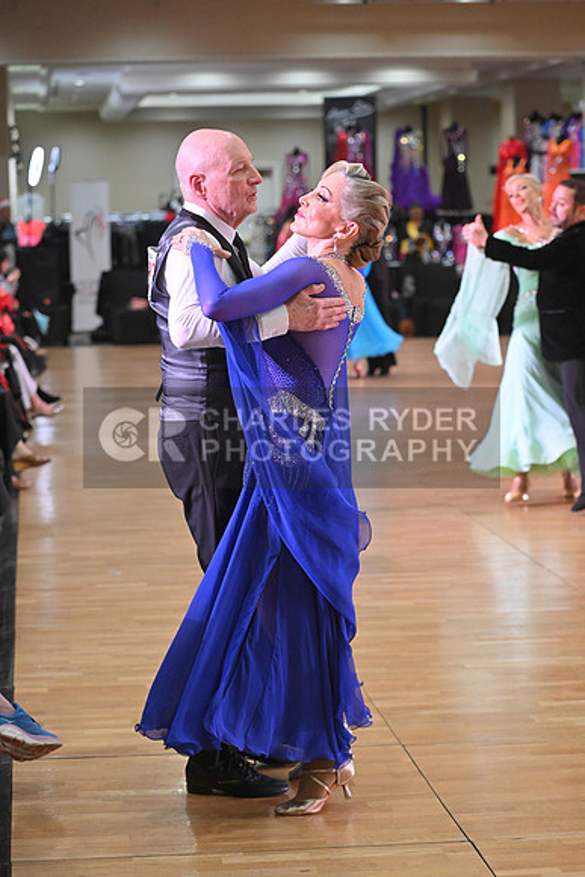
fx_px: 2436
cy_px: 438
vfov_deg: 20.4
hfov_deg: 13.7
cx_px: 292
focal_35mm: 100
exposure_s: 1/400
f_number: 5
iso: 3200
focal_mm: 100
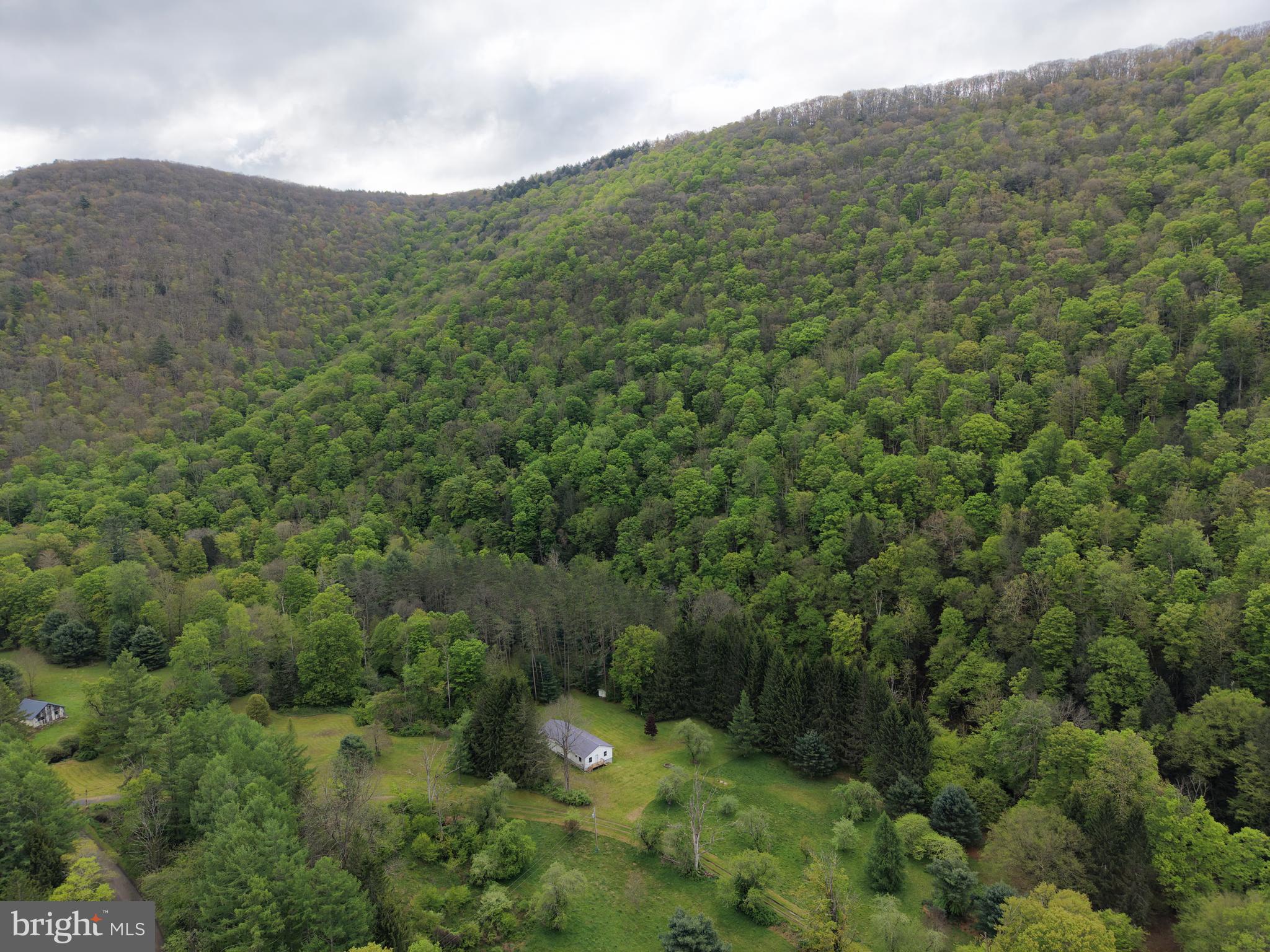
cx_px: 635
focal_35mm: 24
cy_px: 476
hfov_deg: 71.6
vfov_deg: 56.8
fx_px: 881
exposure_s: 1/500
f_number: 1.8
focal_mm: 8.67
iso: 100
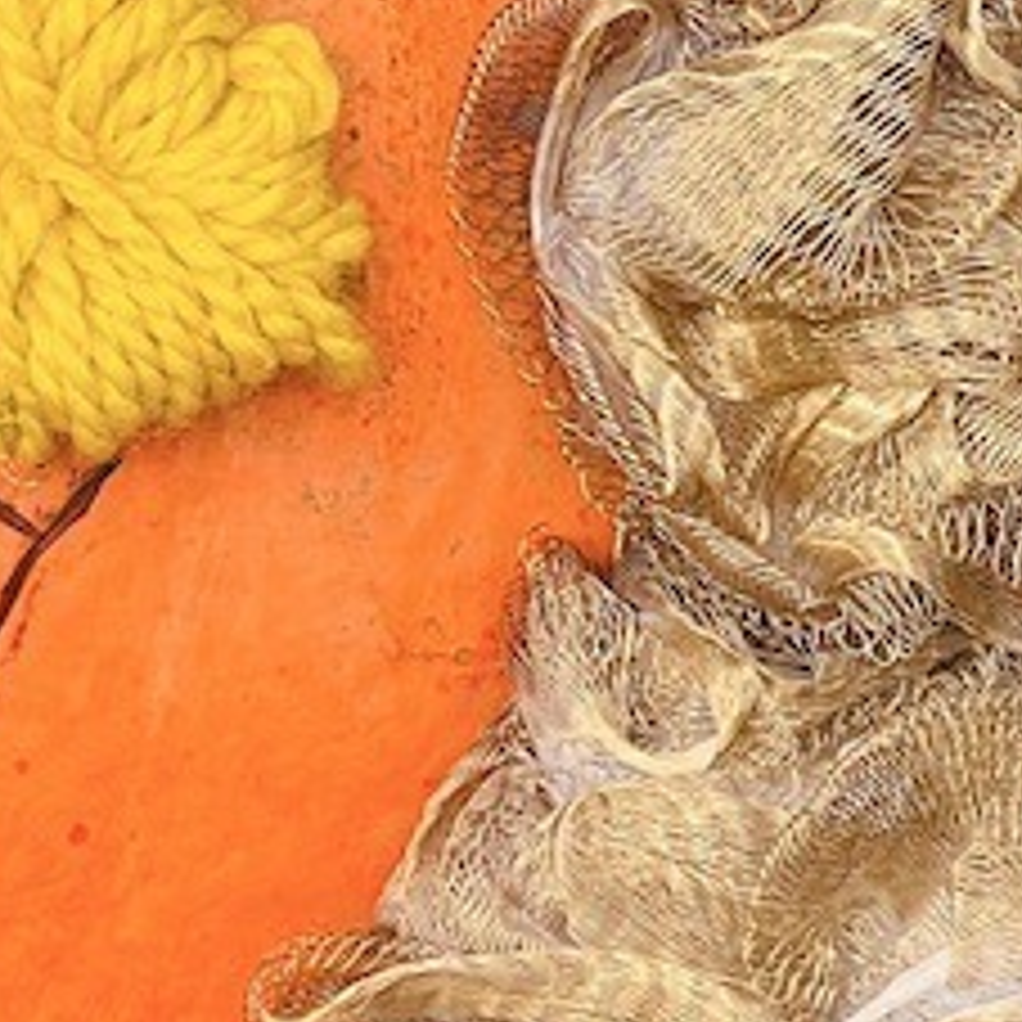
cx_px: -635
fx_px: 10255
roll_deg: +2.1
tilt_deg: -40.3
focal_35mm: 307
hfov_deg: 5.6
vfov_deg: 5.7
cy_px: 306
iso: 32
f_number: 2.8
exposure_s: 1/99
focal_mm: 9
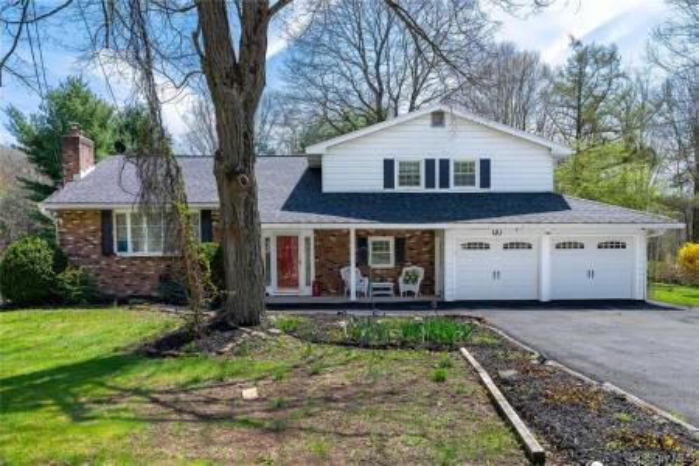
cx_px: 350
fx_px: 466
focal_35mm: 24
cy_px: 233
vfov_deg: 53.1
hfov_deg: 73.7
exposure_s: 1/1600
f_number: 8
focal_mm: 24
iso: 250
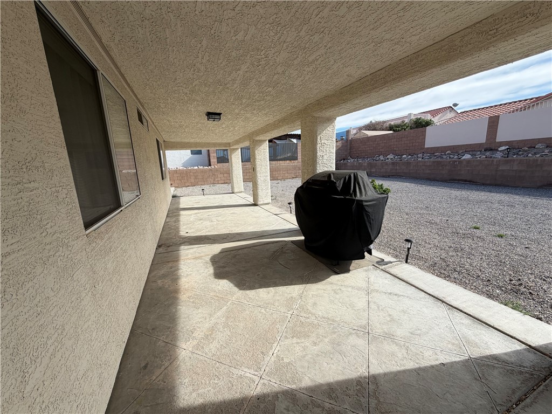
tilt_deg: -11.5
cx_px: 276
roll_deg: +2.2
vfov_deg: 85.7
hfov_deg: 102.1
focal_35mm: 14
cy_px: 207
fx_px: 223
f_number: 2.2
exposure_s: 1/770
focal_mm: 2.22
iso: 32
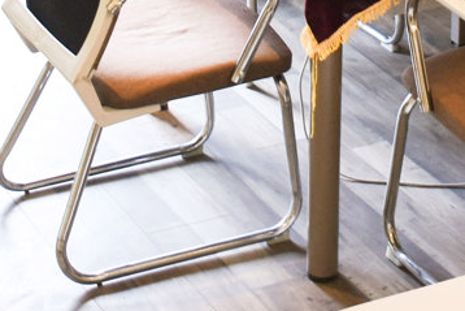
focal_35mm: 133
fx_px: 1719
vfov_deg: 9.6
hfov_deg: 15.4
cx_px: 307
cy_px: -302
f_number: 3.5
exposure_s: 1/30
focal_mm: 18
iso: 400
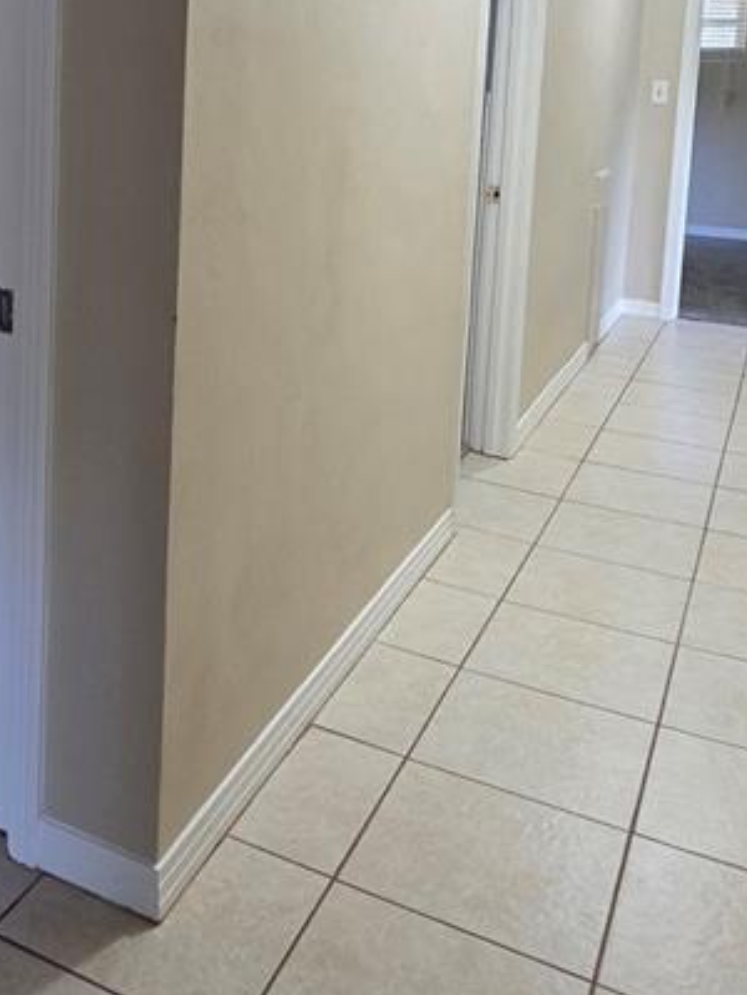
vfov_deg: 44.9
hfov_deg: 34.9
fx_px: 1122
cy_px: 167
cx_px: 87
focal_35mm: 39
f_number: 1.9
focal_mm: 2.2
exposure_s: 1/60
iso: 320
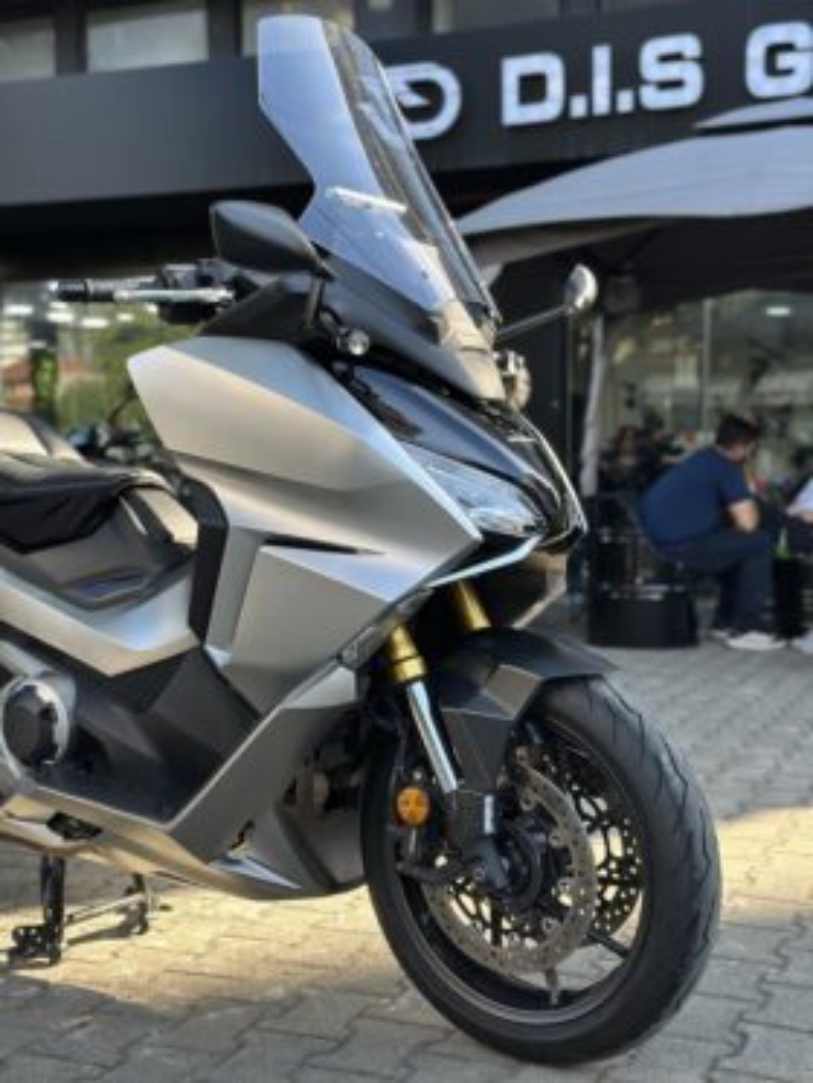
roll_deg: +0.5
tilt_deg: -1.5
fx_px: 1502
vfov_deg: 39.6
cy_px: 542
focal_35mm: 48
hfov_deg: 30.3
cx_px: 406
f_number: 1.78
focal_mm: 6.86
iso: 80
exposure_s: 1/519
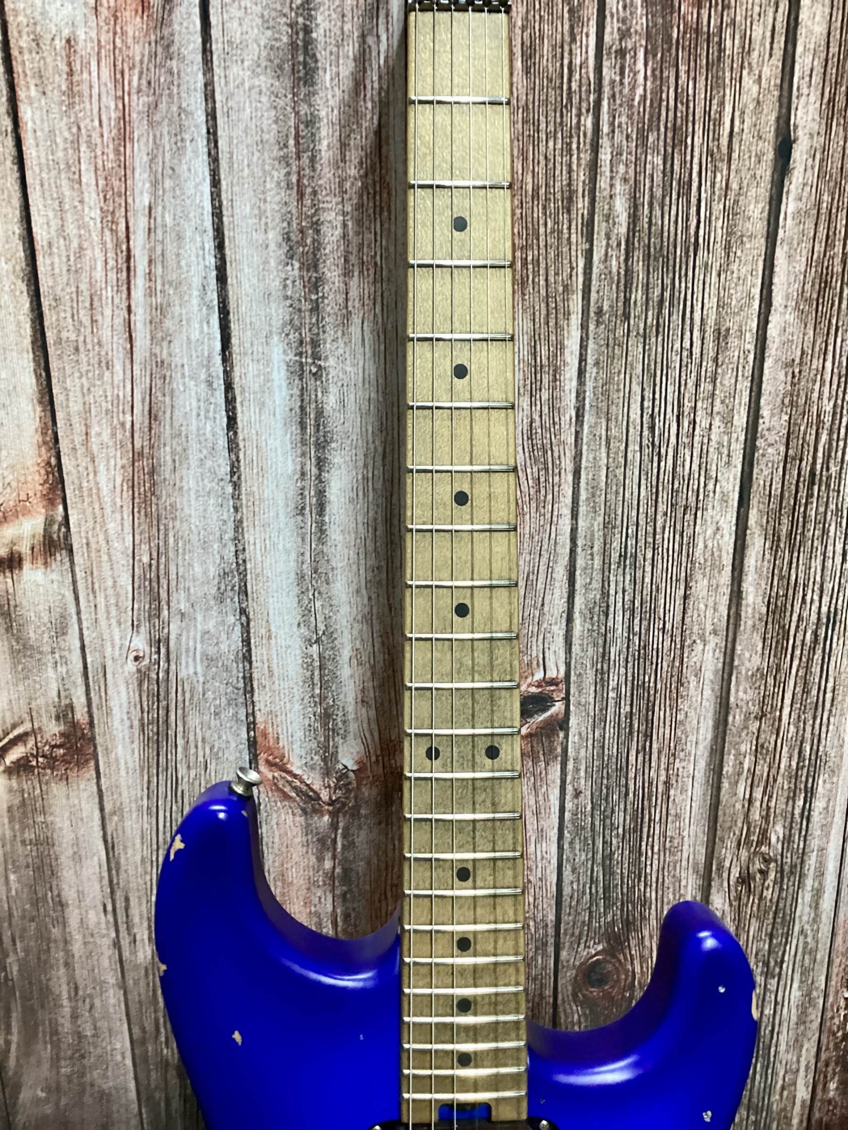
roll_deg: +0.5
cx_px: 424
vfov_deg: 58.3
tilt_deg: -21.0
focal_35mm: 31
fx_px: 1012
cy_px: 565
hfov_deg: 45.5
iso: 320
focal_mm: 3.3
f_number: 2.4
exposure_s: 1/60
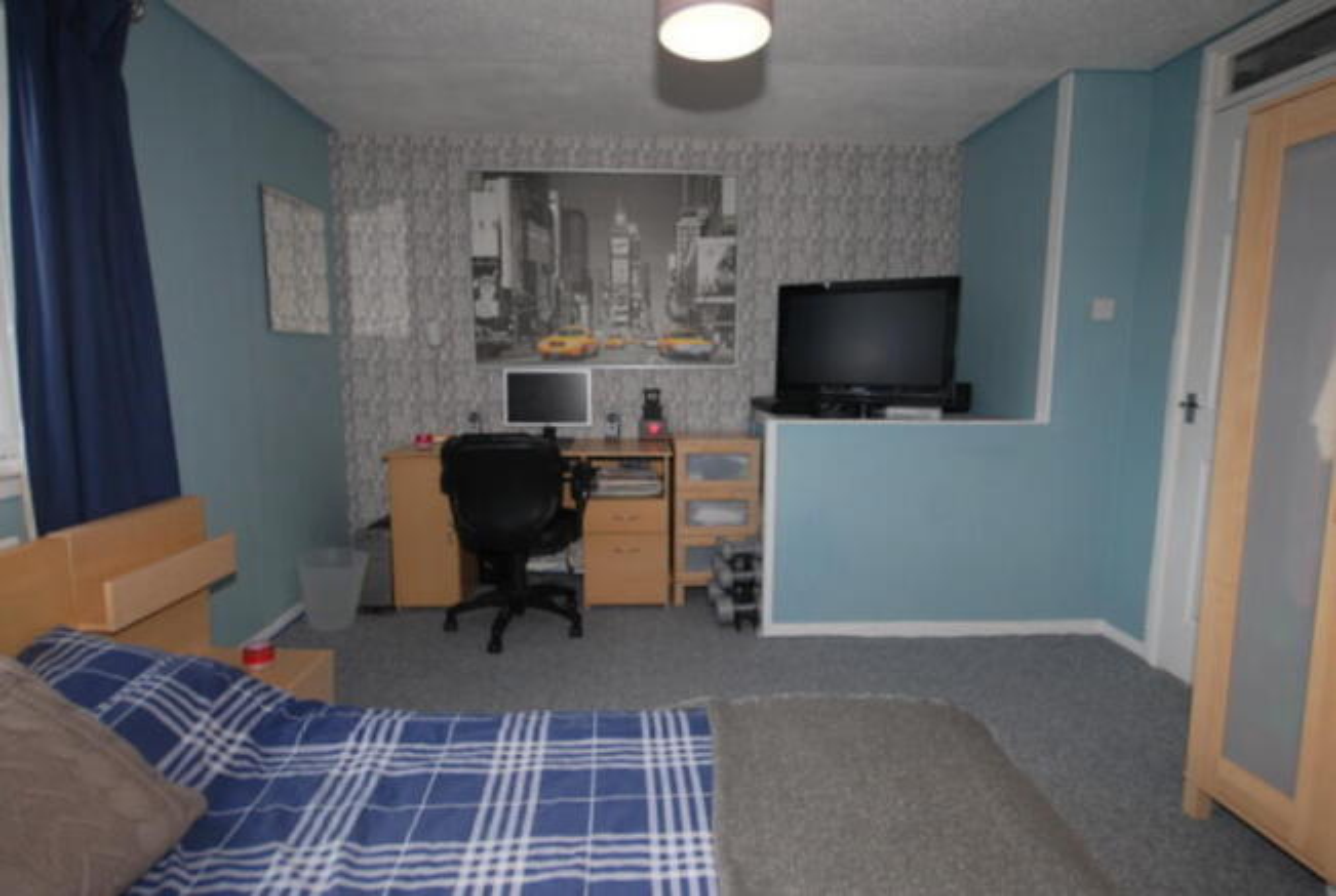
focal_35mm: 16
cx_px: 668
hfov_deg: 94.9
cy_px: 448
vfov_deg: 72.3
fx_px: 614
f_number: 4.2
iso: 200
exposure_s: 1/60
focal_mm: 11
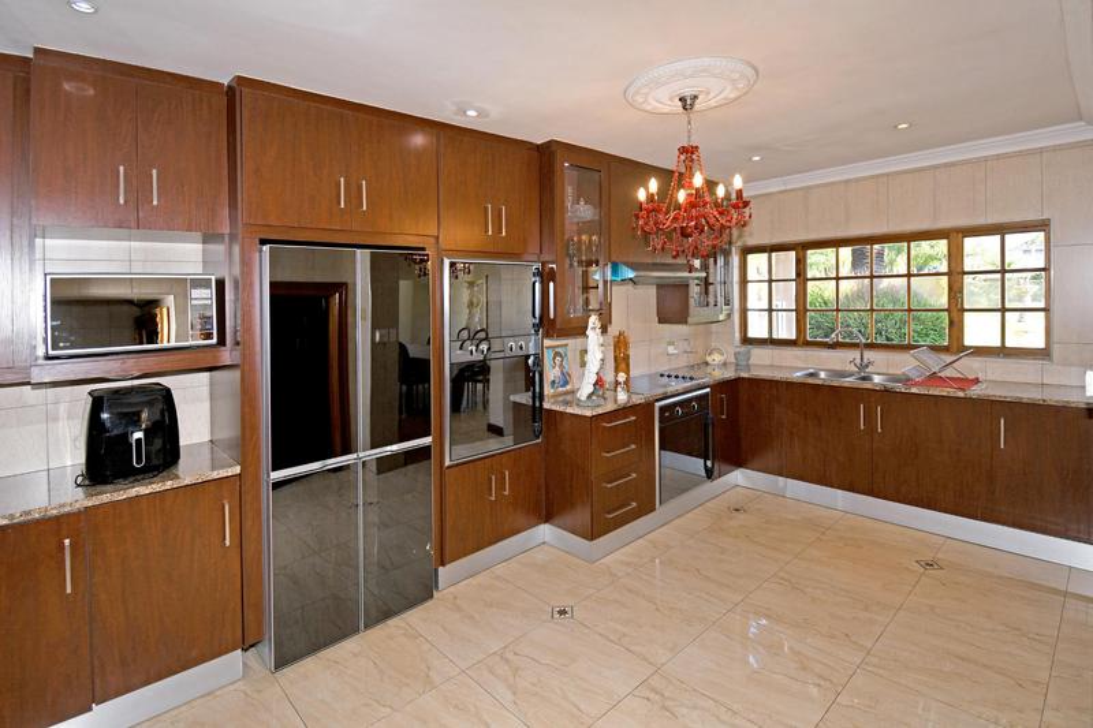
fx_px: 486
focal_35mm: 16
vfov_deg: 73.7
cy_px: 364
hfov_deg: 96.7
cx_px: 546
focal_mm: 11
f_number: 4.8
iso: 160
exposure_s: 1/60
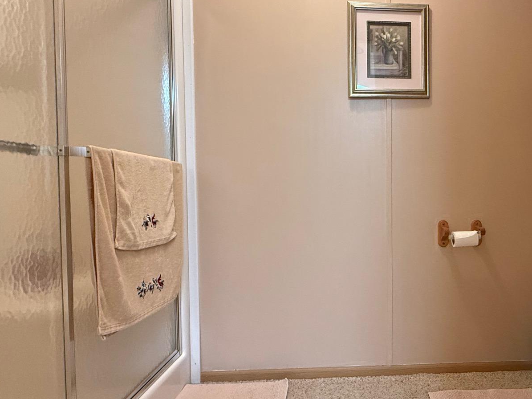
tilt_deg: -2.1
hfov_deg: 69.3
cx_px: 361
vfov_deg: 56.8
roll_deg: +0.3
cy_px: 201
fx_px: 369
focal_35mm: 24
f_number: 2.2
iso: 400
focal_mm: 2.22
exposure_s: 1/60
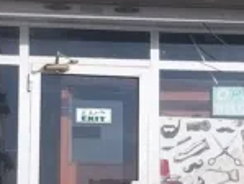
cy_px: 146
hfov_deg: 17.0
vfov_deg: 12.7
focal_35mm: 116
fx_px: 818
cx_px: 126
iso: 50
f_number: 1.7
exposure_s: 1/2041
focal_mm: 3.93
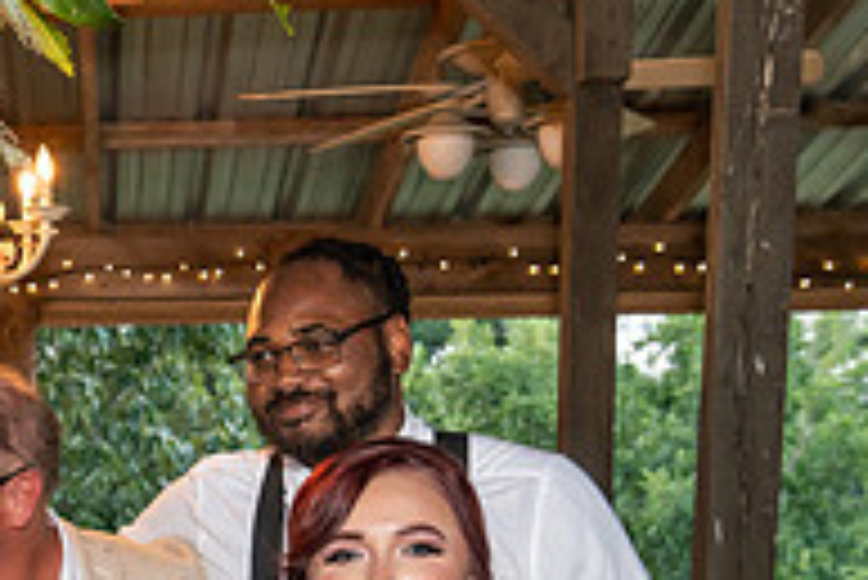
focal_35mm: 72
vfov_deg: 18.0
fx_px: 1737
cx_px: -261
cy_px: 695
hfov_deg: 24.5
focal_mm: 24
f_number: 4.5
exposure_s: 1/125
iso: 1600
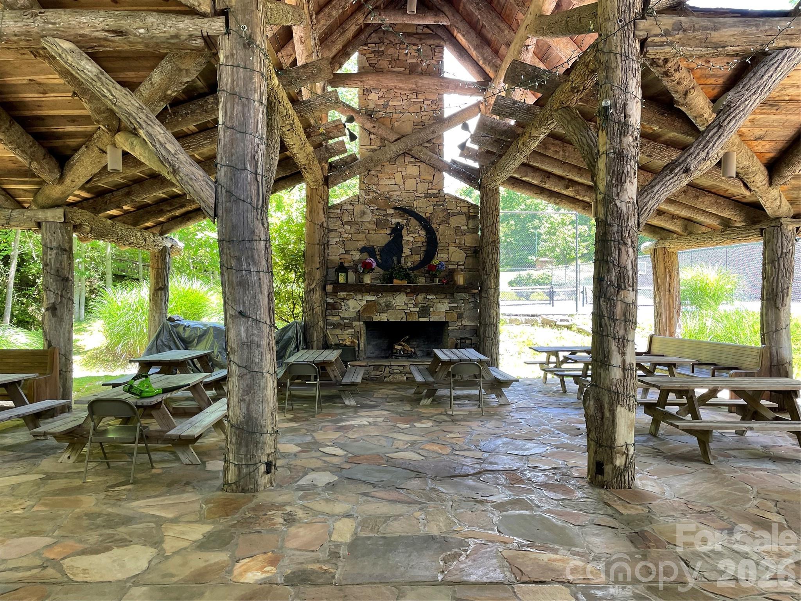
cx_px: 400
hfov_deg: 67.3
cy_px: 300
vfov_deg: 53.1
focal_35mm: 26
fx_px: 602
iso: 80
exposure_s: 1/121
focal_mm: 4.2
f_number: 1.6
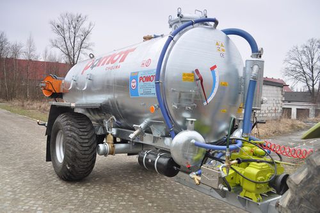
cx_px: 160
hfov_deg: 62.0
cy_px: 106
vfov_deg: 43.5
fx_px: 266
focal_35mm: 30
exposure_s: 1/125
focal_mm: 20
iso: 200
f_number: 5.6
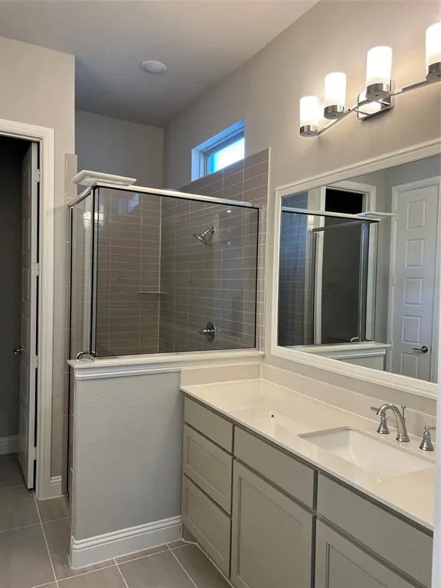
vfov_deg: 67.3
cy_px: 294
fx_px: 442
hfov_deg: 53.1
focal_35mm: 26
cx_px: 220
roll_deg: -1.6
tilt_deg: -2.9
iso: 125
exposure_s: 1/120
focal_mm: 5.7
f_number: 1.5
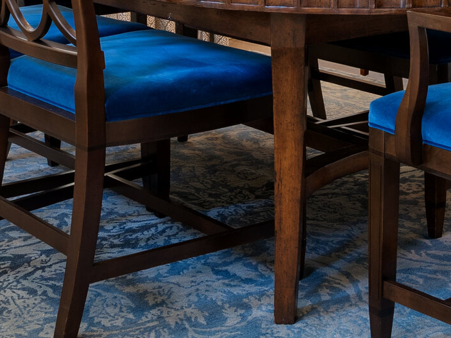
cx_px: 343
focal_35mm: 84
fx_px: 1094
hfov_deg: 23.0
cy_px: -157
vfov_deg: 16.2
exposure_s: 1/2.5
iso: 320
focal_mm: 20
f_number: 8
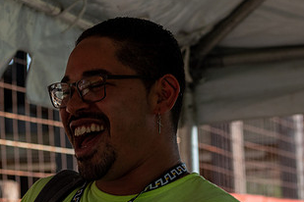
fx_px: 1663
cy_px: 168
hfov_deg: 10.4
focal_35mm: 197
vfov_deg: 7.0
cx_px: 92
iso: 360
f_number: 5.6
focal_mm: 70
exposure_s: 1/500
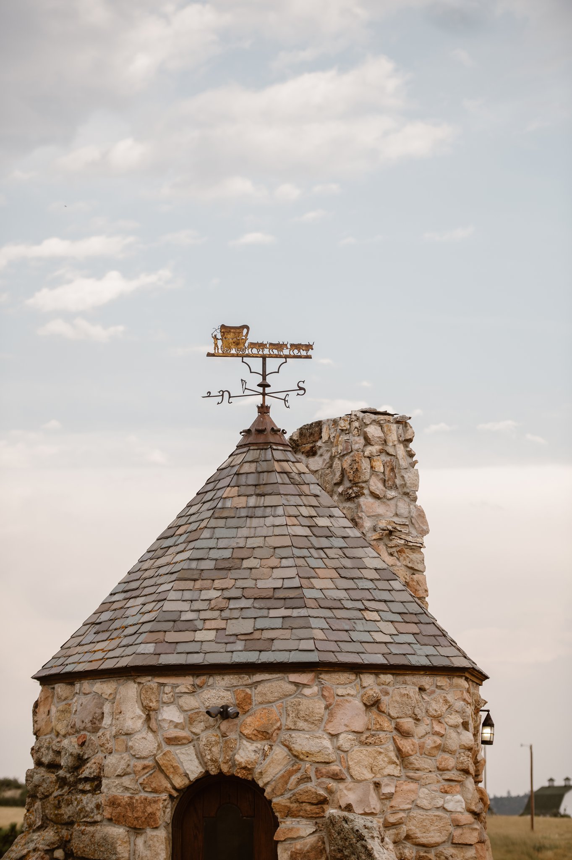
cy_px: 430
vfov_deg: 20.8
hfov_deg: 13.9
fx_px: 2338
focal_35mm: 98
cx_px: 286
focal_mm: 98
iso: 250
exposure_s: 1/1000
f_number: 2.8
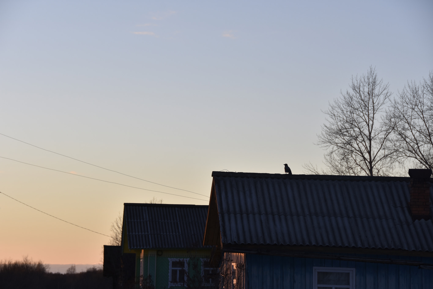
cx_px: 216
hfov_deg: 16.7
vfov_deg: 11.1
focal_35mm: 123
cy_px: 144
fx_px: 1479
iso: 100
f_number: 7.1
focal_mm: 82
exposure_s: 1/160
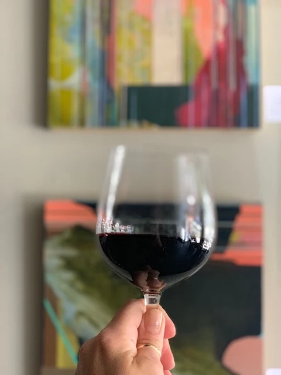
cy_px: 188
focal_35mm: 52
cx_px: 140
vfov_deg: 36.8
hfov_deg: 28.0
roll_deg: -1.9
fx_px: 563
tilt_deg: +6.5
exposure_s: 1/60
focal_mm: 6
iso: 320
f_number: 2.4
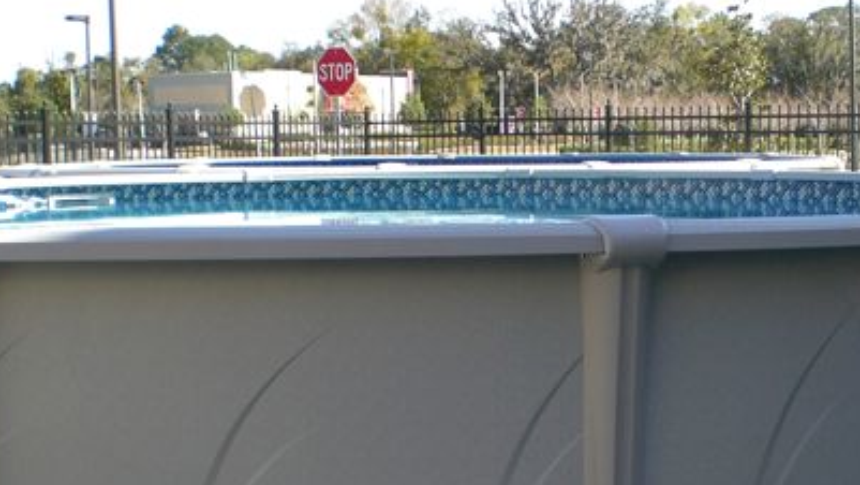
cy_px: 406
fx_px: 1506
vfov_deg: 18.1
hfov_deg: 31.5
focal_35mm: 66
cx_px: 594
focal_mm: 6.3
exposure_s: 1/160
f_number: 4.4
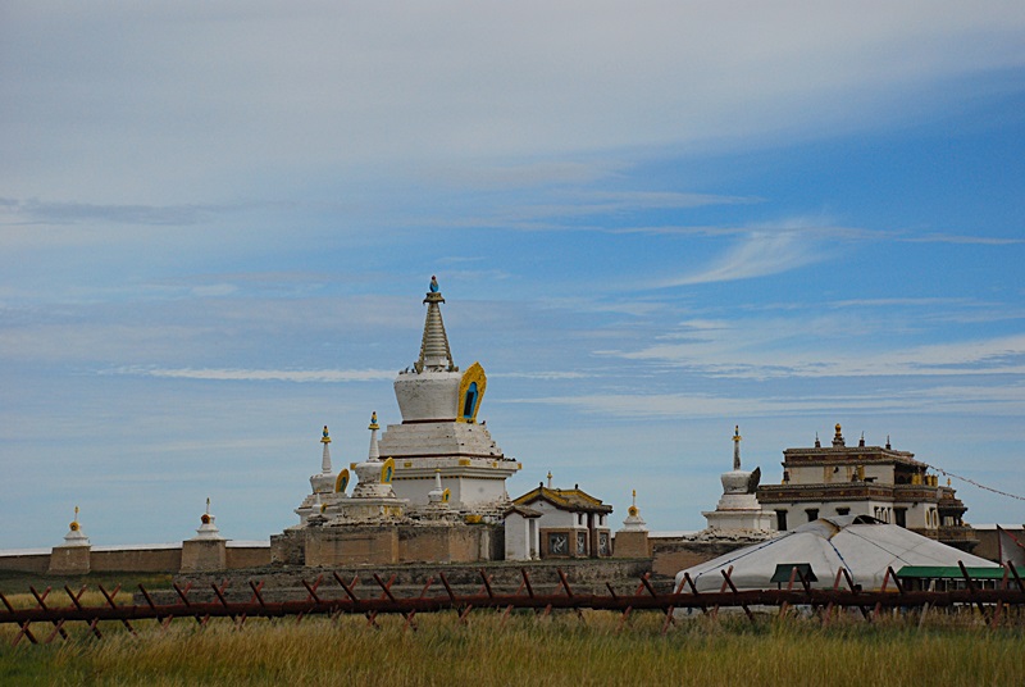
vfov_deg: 14.8
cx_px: 512
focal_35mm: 93
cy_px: 344
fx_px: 2652
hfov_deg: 21.9
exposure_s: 1/2500
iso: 400
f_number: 6.3
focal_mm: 62
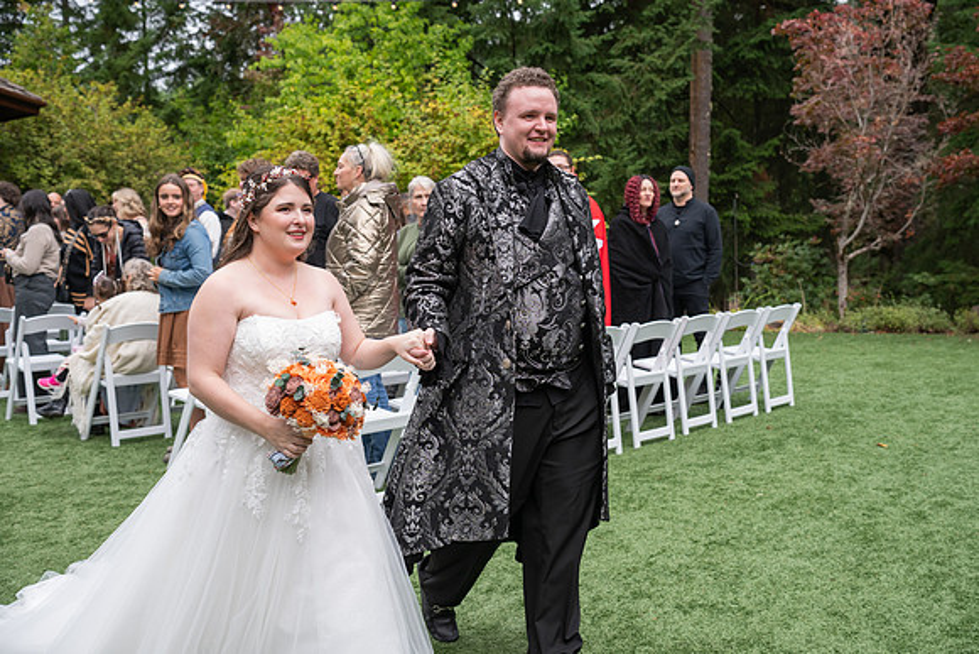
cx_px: 499
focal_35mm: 37
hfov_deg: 52.3
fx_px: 997
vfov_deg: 36.3
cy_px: 321
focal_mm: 35
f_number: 4
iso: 400
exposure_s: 1/400
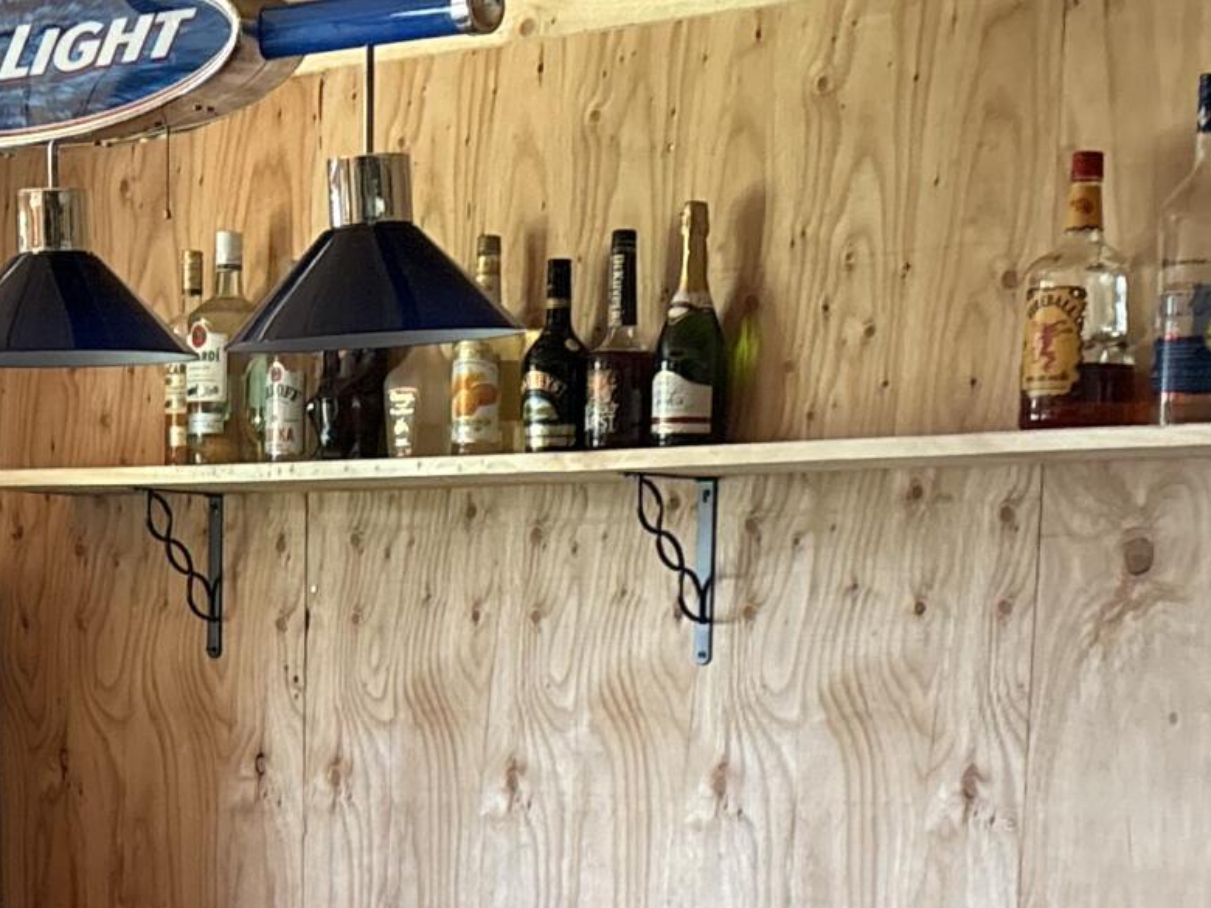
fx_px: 3498
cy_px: 1274
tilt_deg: -11.4
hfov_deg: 19.5
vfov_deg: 14.0
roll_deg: -1.0
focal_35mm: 100
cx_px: 359
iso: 320
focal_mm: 5.96
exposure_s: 1/60
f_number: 1.6
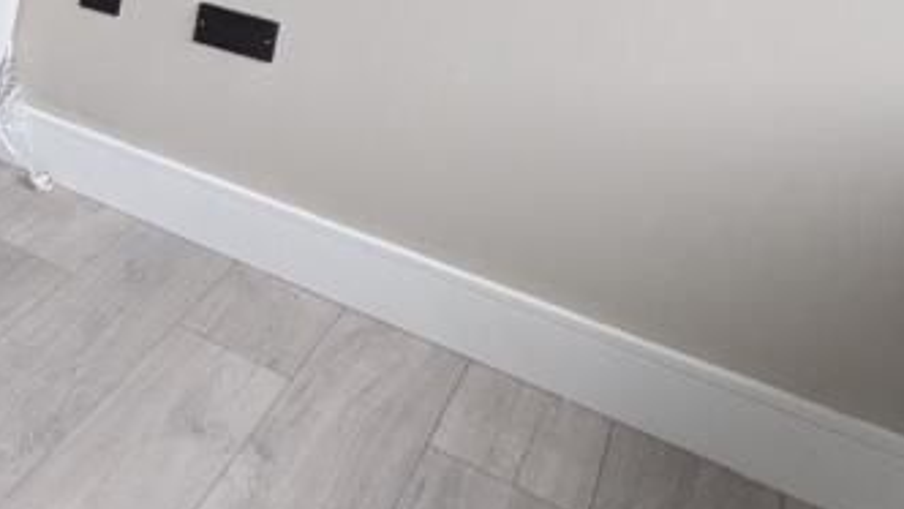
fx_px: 1127
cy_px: -132
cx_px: -403
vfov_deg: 23.0
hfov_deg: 29.6
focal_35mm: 47
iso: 67
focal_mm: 1.83
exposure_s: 1/25
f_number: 2.2
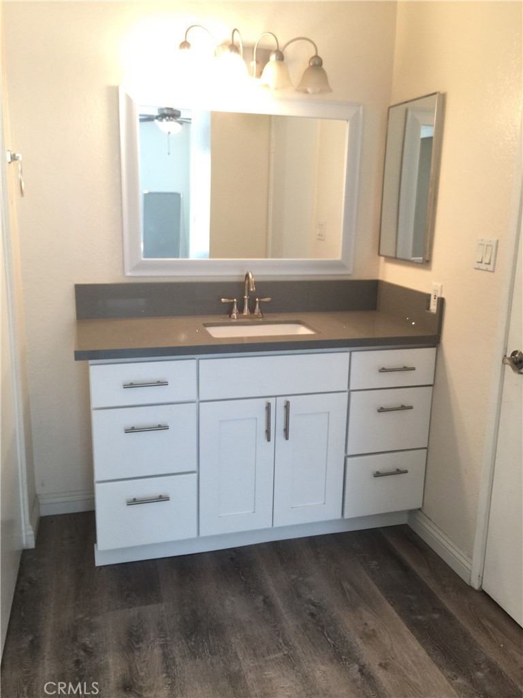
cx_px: 262
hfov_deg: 48.2
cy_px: 349
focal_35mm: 29
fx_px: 584
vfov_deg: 61.7
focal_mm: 4.15
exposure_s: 1/15
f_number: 2.2
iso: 64
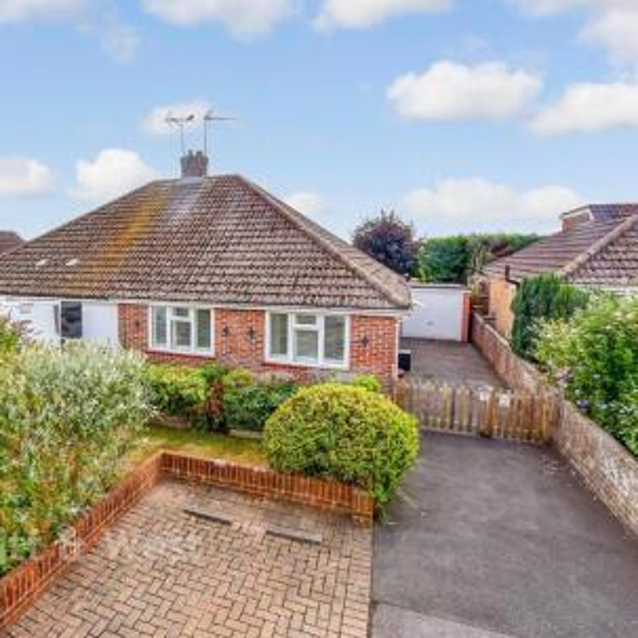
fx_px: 417
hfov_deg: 71.9
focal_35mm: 20
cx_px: 197
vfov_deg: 74.8
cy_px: 317
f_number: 8
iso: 320
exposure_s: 1/320
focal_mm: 10
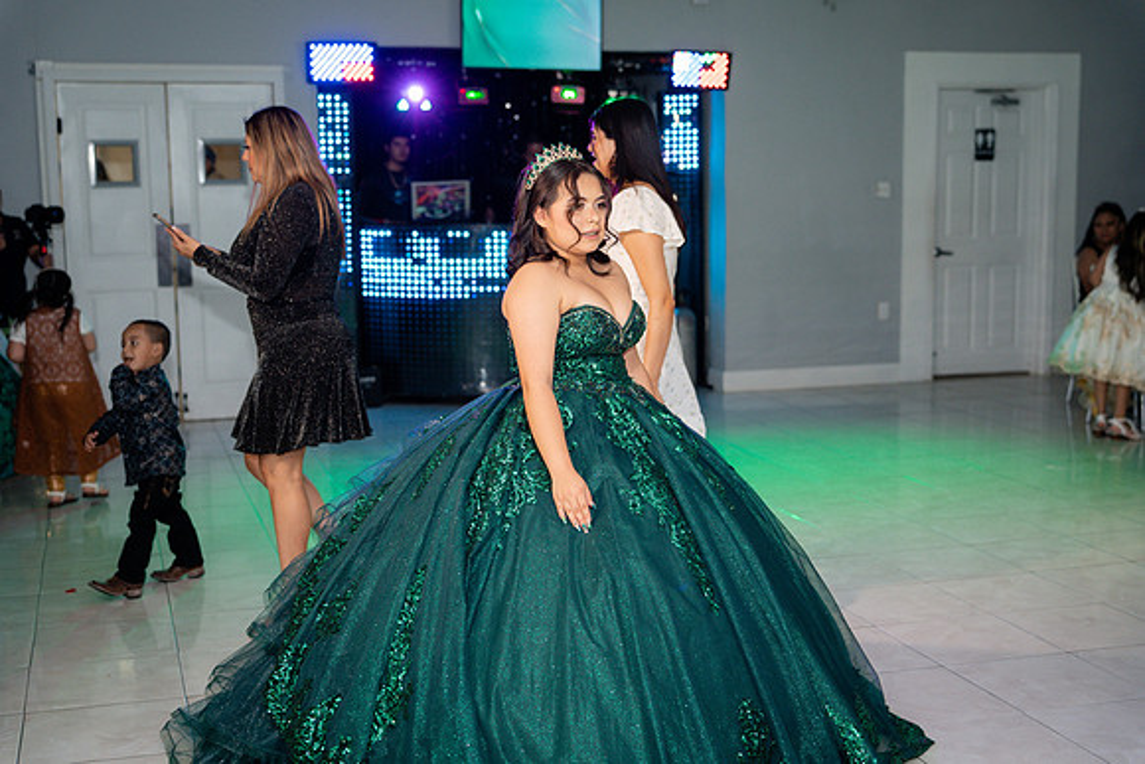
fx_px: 1495
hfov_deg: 41.9
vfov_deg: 28.7
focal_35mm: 47
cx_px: 572
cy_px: 382
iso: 800
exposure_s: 1/250
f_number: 2.8
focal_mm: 47
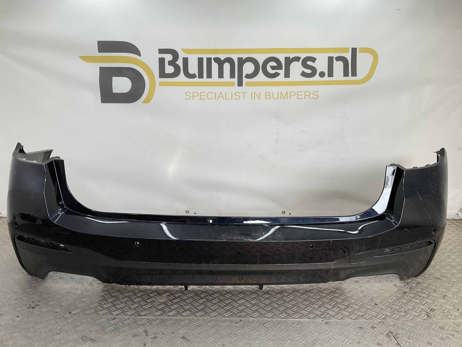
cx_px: 231
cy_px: 174
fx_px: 387
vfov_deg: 48.2
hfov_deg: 61.7
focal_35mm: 29
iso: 16
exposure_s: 1/223
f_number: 1.8
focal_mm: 3
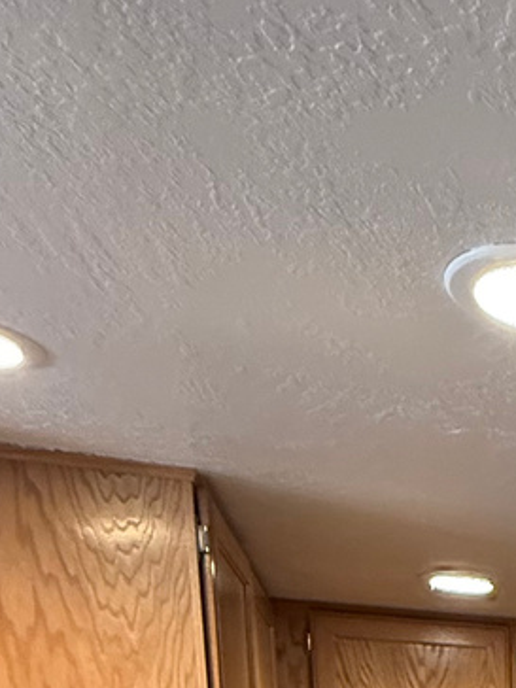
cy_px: 1127
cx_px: 756
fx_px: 1173
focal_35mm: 59
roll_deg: -2.4
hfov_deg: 21.2
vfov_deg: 23.3
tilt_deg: -13.1
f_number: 2.2
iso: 640
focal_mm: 2.22
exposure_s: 1/120
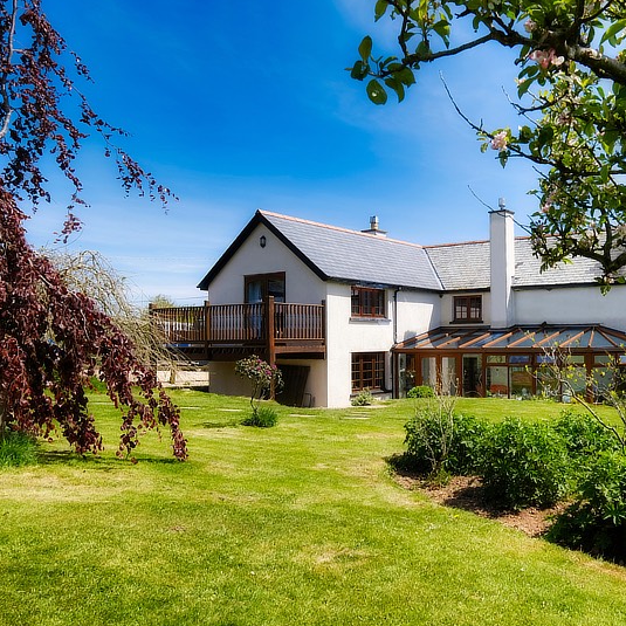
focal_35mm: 30
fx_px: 614
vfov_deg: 54.0
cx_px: 479
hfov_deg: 51.4
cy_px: 335
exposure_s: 1/280
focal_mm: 13.8
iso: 200
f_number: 9
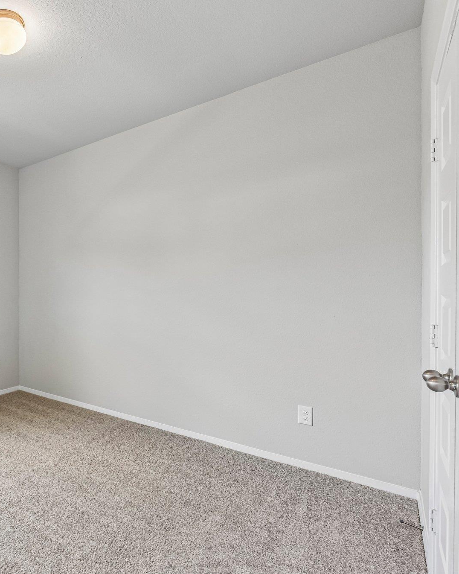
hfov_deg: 57.2
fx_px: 340
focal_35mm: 20
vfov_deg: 80.4
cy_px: 290
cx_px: 35
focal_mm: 14
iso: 250
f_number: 8
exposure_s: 1/15
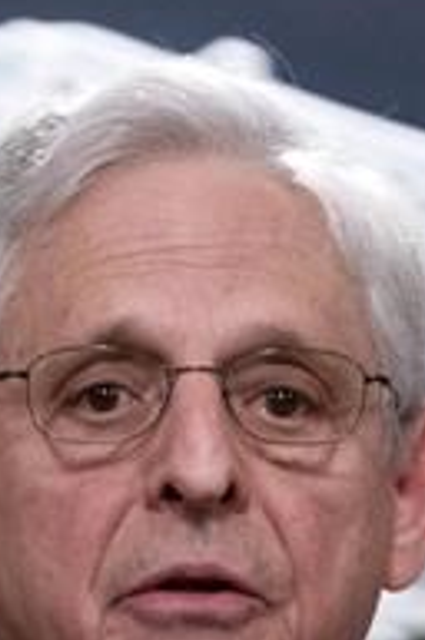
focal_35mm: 675
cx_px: 229
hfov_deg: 2.0
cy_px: 410
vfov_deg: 3.1
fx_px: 11995
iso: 2500
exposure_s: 1/200
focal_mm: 200
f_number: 3.2
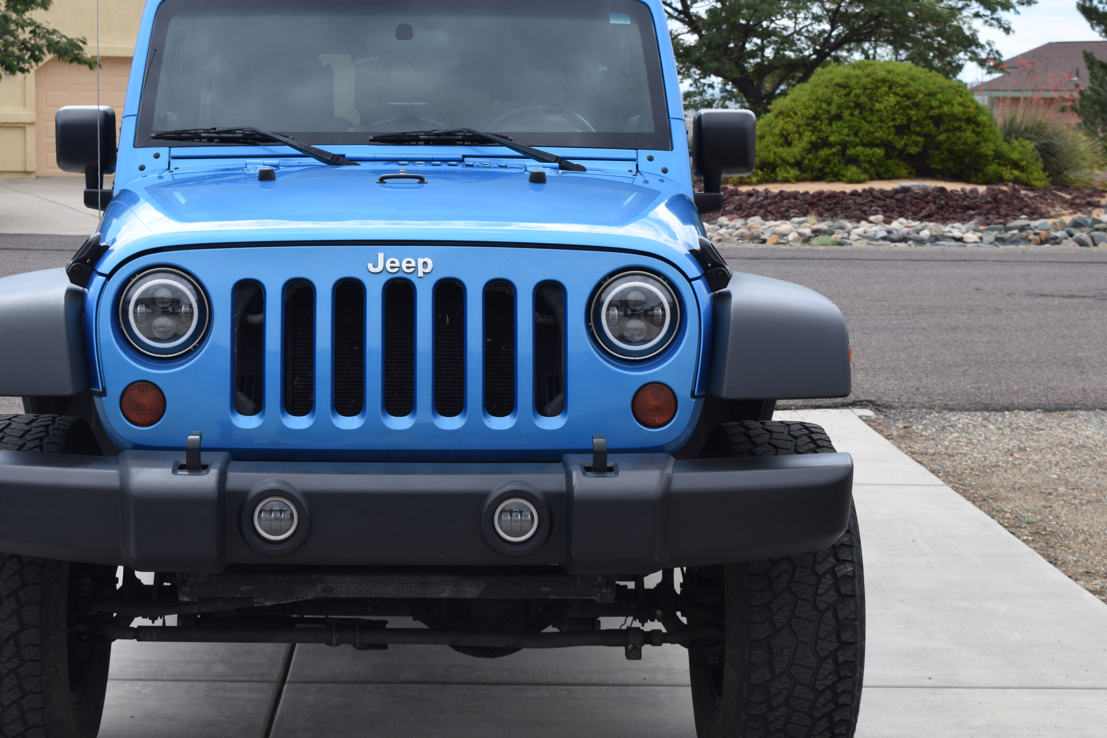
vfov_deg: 21.6
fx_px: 1937
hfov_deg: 31.8
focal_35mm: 63
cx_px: 435
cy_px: 355
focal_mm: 34
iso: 200
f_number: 9
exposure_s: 1/320
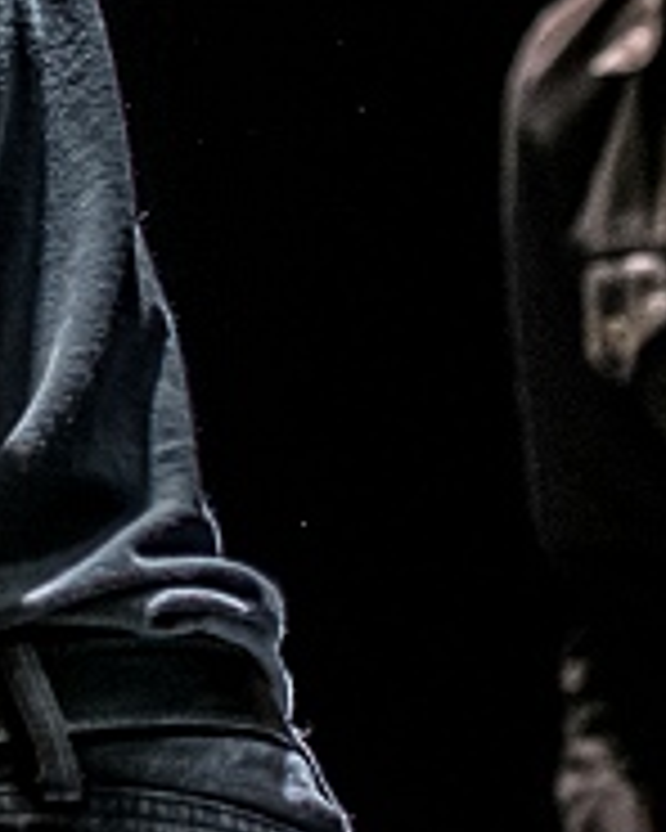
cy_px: 9
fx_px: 9437
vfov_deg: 5.0
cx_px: -220
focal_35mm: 383
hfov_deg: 4.0
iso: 4000
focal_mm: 70
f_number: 2.8
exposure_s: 1/100
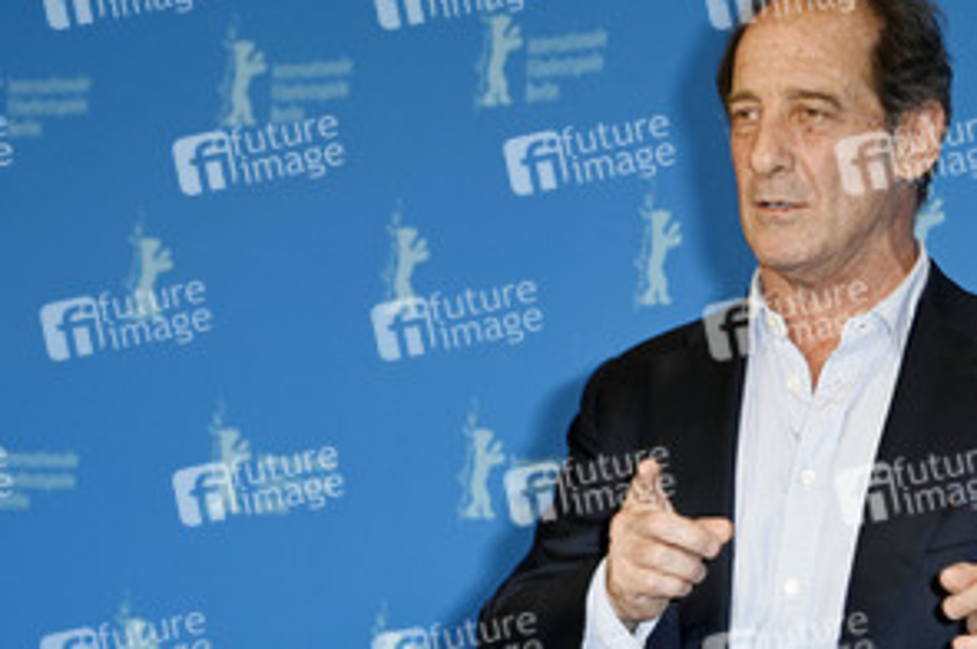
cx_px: 502
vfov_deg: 8.9
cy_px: 404
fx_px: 4148
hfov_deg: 13.4
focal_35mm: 153
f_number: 6.3
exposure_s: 1/160
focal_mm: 100
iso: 1000
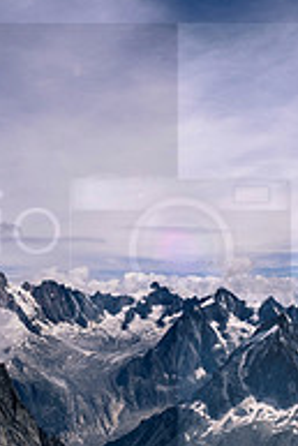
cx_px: 180
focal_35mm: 45
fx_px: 558
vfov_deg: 43.5
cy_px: 246
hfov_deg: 29.8
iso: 200
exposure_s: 1/640
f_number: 11
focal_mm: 10
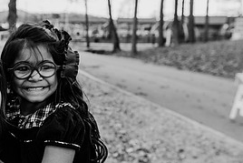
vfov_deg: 26.0
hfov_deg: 36.1
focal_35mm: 52
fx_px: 351
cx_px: 30
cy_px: 82
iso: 100
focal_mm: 24
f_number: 3.5
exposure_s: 1/400
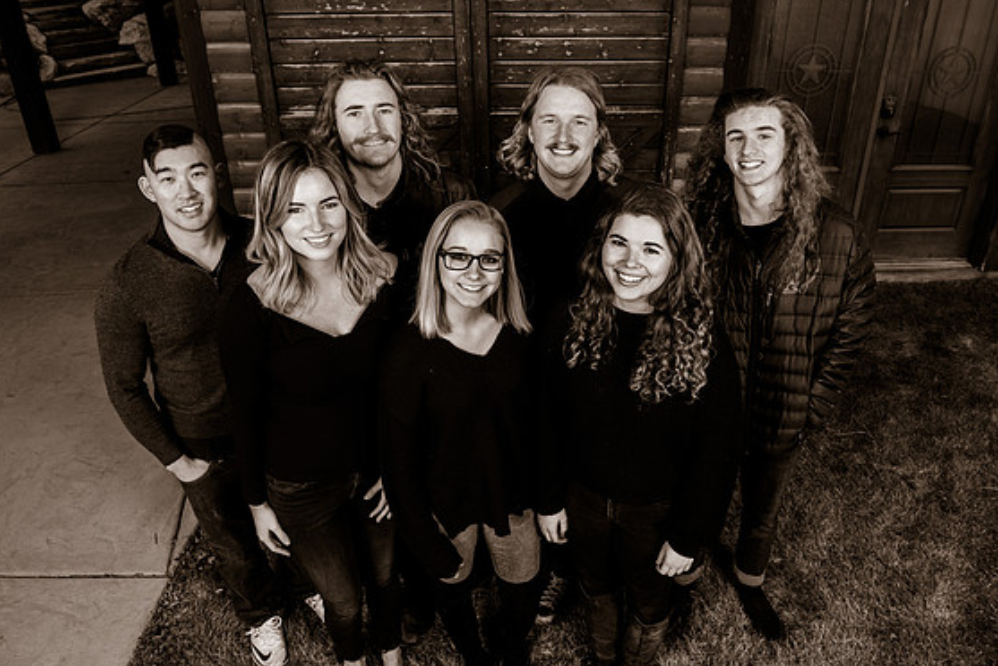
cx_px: 530
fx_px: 721
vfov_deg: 49.6
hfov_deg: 69.3
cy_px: 323
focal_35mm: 26
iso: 200
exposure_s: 1/160
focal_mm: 24
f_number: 7.1
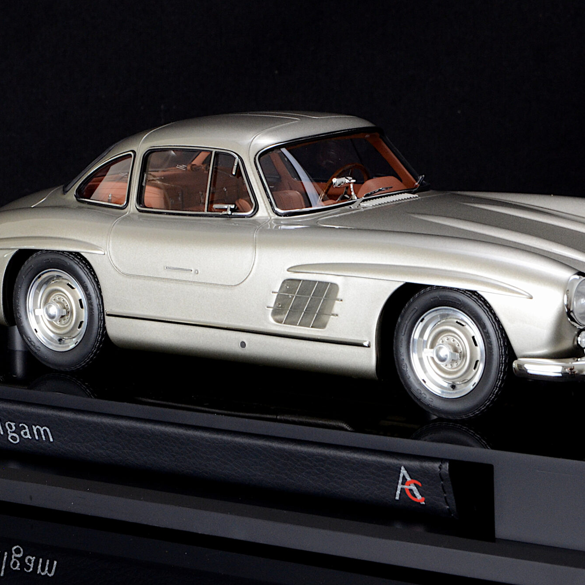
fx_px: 3269
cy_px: 249
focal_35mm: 171
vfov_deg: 10.2
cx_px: 301
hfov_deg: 10.2
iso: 1000
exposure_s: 1/6
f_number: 18
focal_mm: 70
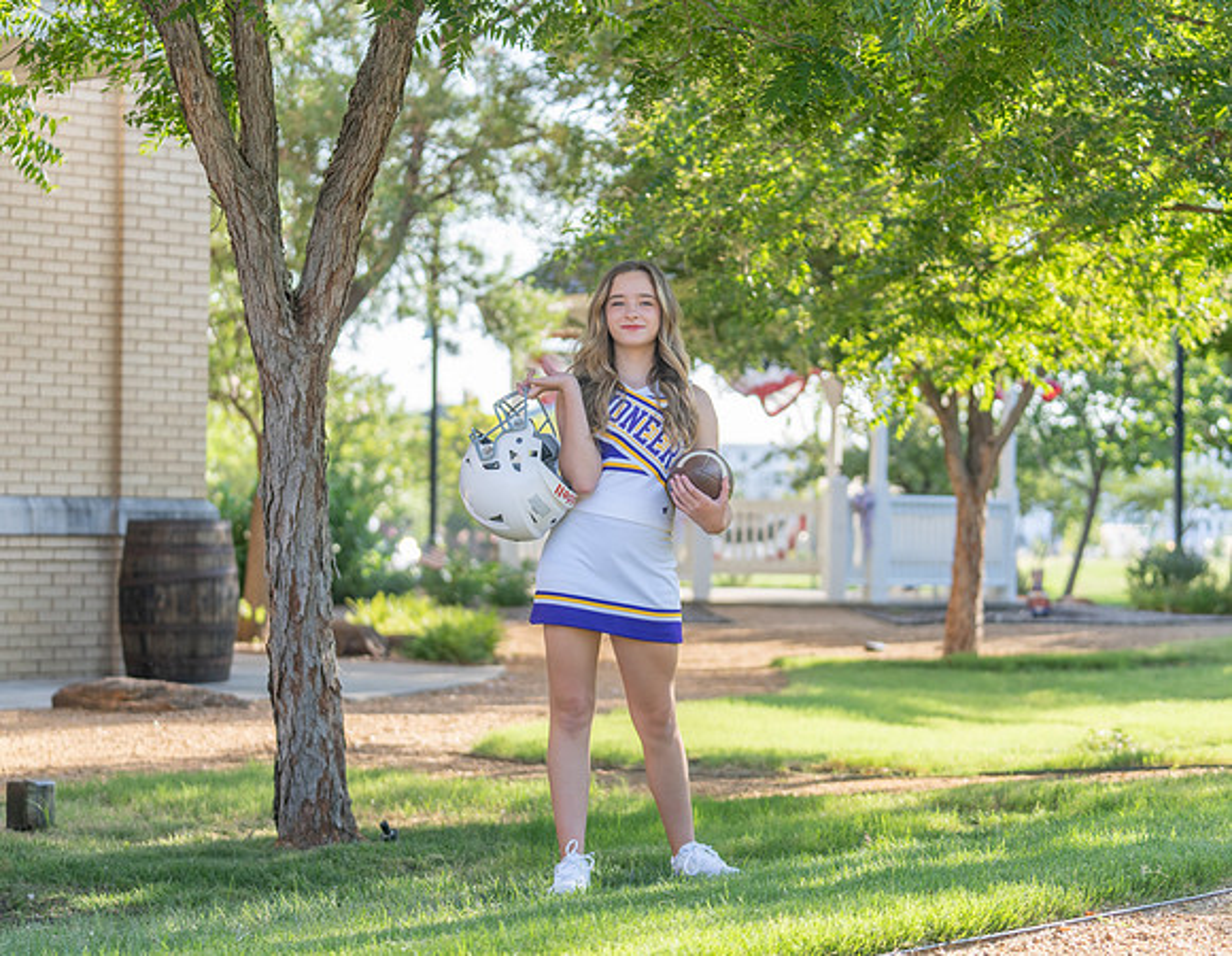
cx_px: 596
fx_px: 2995
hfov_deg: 23.2
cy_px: 497
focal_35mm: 83
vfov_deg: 18.1
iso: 100
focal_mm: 70
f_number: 2.8
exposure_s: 1/320
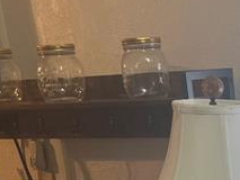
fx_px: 867
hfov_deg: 14.9
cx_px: 335
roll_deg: +3.3
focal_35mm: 125
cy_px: 384
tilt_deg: -19.0
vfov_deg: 10.7
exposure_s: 1/60
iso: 80
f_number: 1.5
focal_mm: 5.7
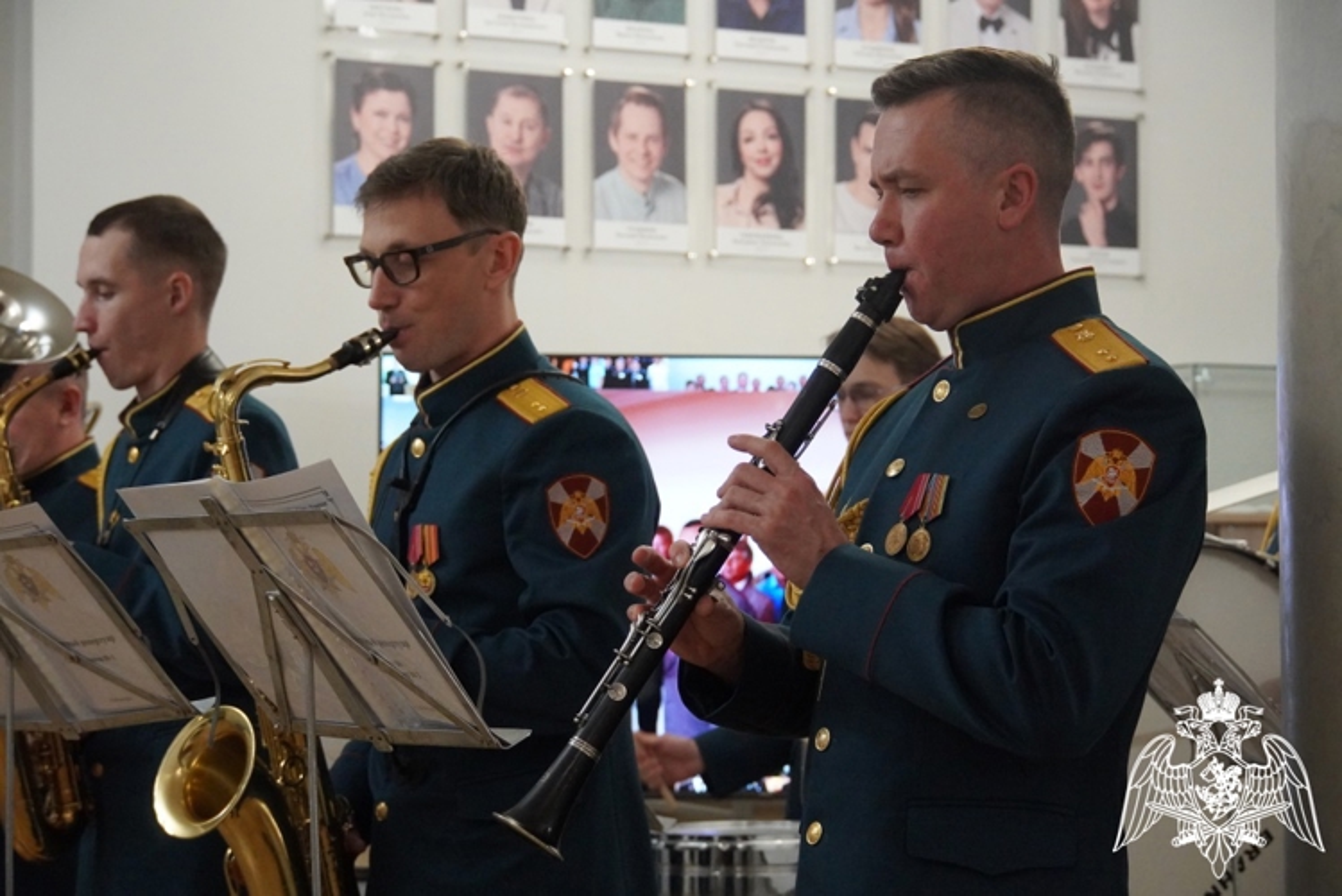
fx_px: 3132
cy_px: 448
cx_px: 671
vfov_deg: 16.3
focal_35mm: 84
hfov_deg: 24.2
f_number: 5.6
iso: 6400
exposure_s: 1/160
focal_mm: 56
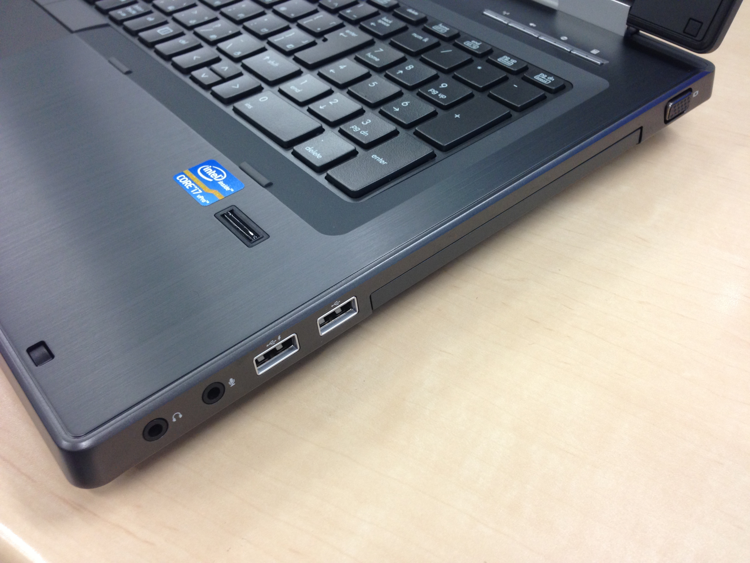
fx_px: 715
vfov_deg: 42.9
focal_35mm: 33
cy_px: 282
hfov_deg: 55.4
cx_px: 375
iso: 100
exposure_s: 1/20
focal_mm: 4.13
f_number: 2.4
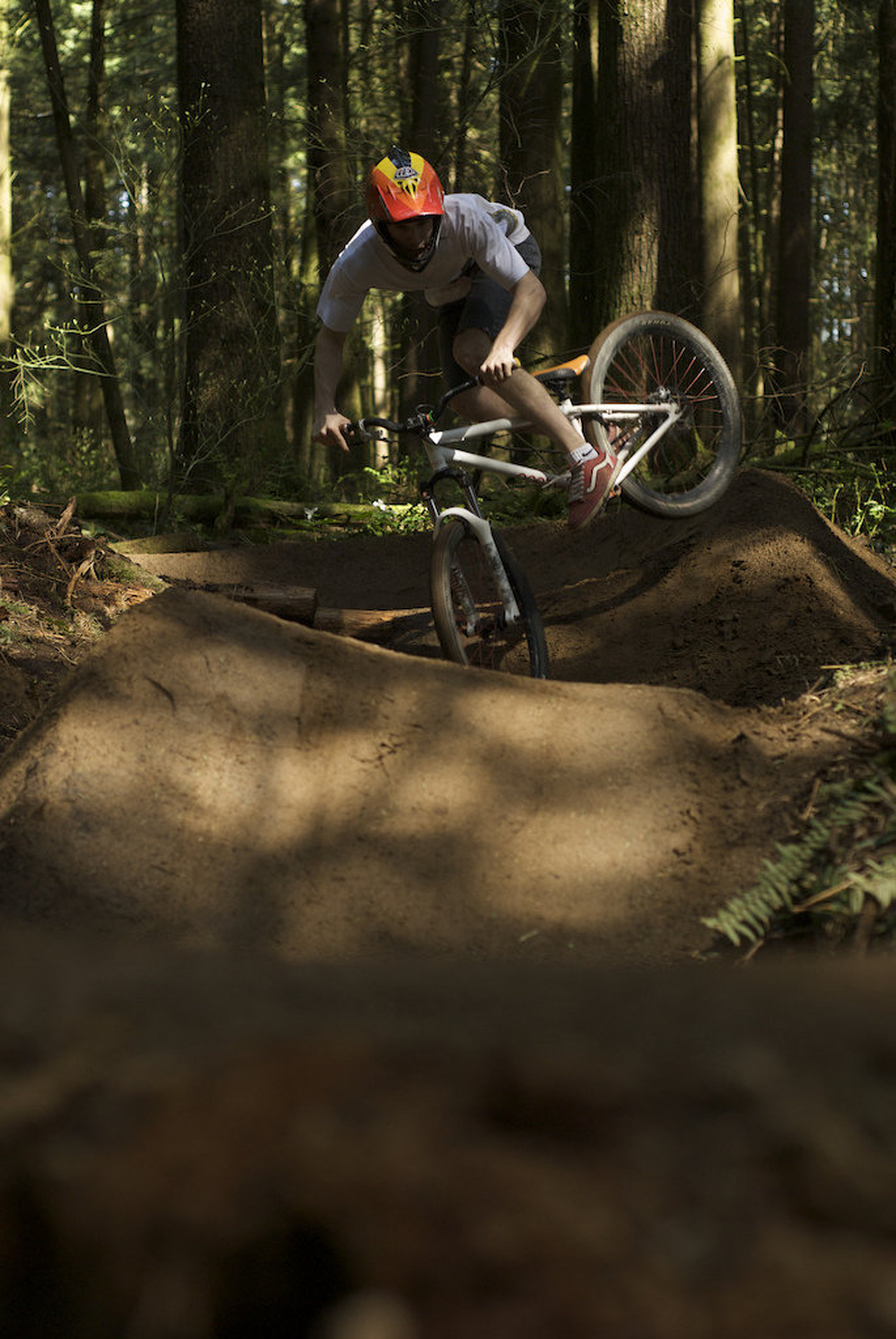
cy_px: 670
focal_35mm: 75
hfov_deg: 18.2
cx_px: 448
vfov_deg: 27.0
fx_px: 2793
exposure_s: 1/320
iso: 320
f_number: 2.8
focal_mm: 50
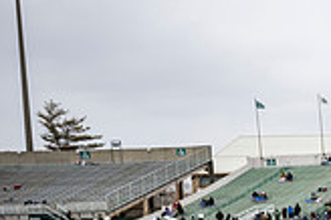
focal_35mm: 85
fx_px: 781
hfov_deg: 19.0
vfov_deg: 15.3
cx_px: 577
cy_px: 286
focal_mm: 24
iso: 100
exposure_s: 1/500
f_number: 2.8
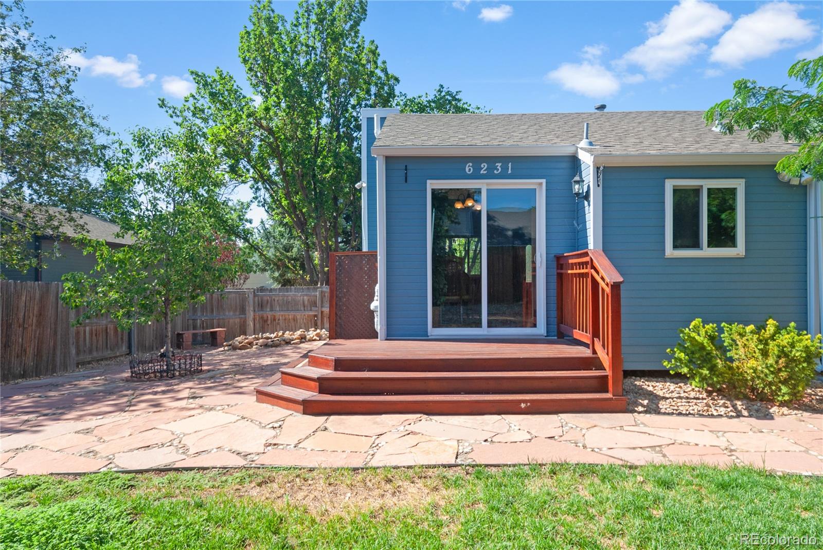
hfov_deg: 73.7
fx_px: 549
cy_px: 275
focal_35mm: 24
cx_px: 412
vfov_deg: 53.2
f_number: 4.2
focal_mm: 16
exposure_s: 1/500
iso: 200
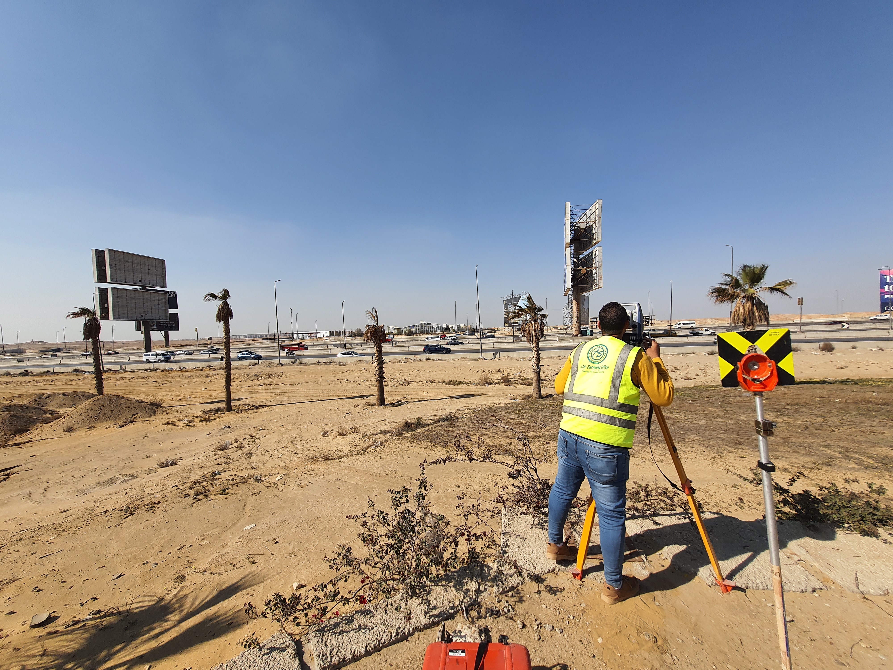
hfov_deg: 106.2
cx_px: 446
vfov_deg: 89.9
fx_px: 335
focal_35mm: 13
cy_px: 335
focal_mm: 1.74
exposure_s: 1/1748
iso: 50
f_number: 2.2
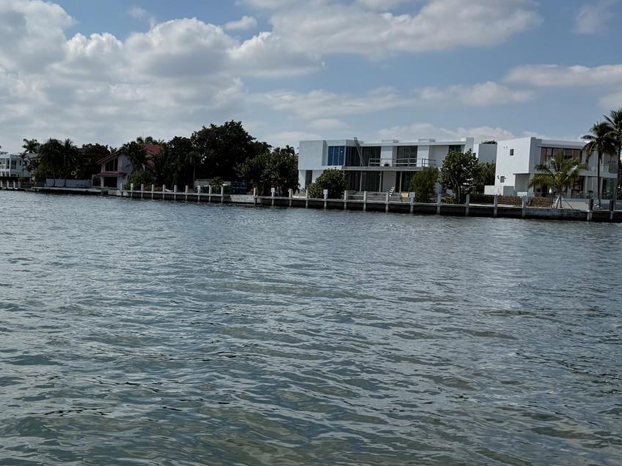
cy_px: 223
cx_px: 83
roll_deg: -2.4
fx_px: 809
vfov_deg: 32.2
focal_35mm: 45
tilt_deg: -2.6
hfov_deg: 39.5
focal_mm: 6.76
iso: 80
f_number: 1.78
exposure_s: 1/9091
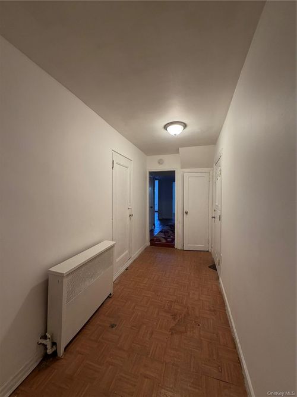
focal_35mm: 14
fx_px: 160
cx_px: 148
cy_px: 198
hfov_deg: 85.7
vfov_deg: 102.1
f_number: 2.2
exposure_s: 1/60
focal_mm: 2.22
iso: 200
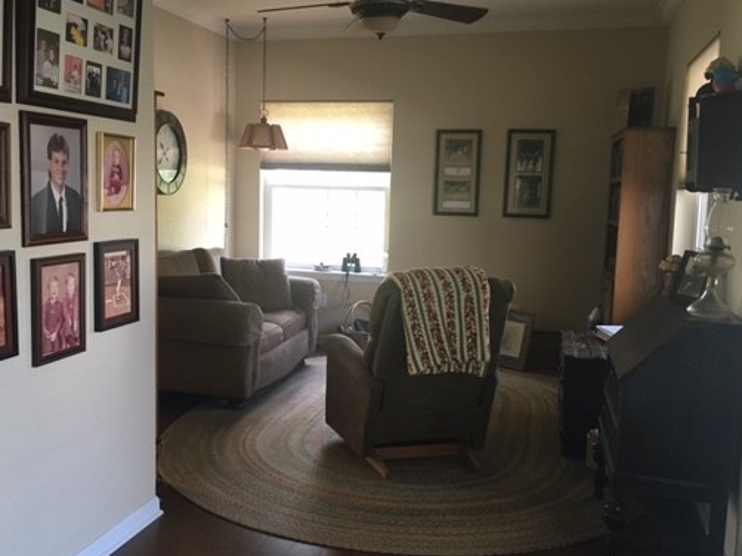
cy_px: 281
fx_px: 793
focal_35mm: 37
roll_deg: +0.3
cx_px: 328
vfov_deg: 38.6
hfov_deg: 50.1
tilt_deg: -6.0
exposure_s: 1/30
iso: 100
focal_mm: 4.15
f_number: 2.2
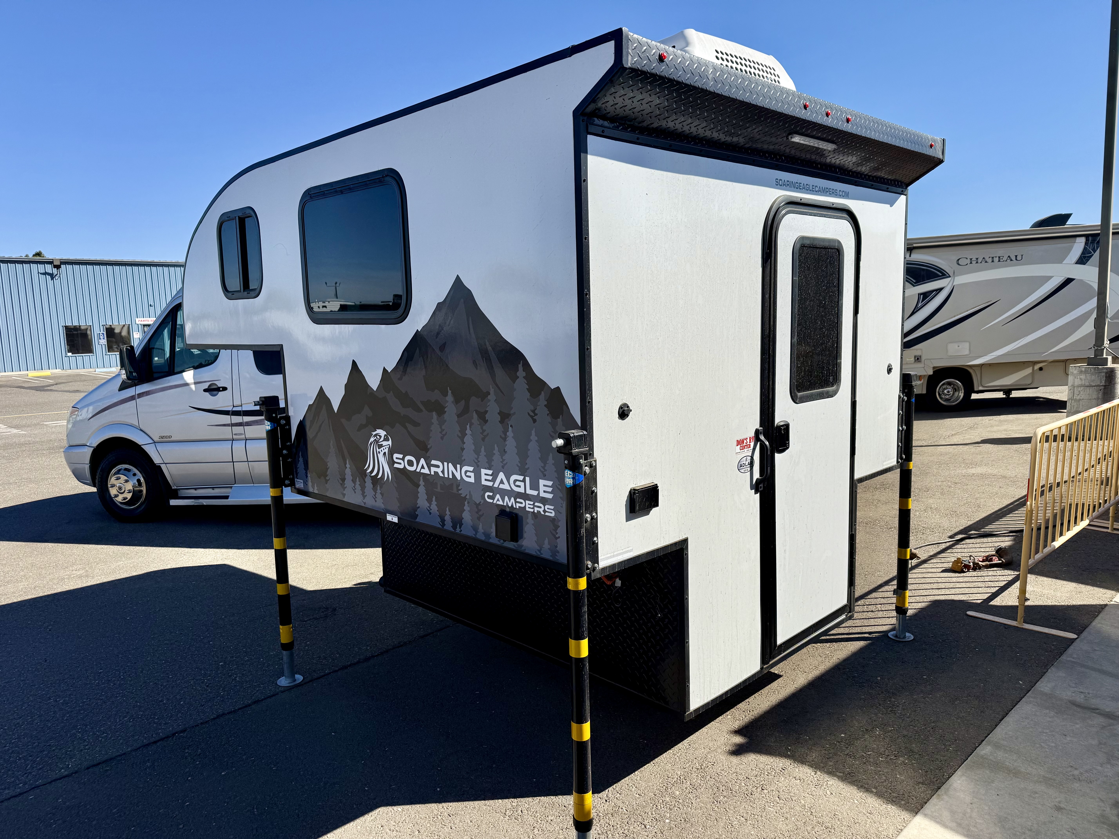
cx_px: 560
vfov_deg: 56.8
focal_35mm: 24
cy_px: 420
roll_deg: +2.0
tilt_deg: -6.7
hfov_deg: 71.6
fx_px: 776
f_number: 1.78
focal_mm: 6.76
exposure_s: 1/6711
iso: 80
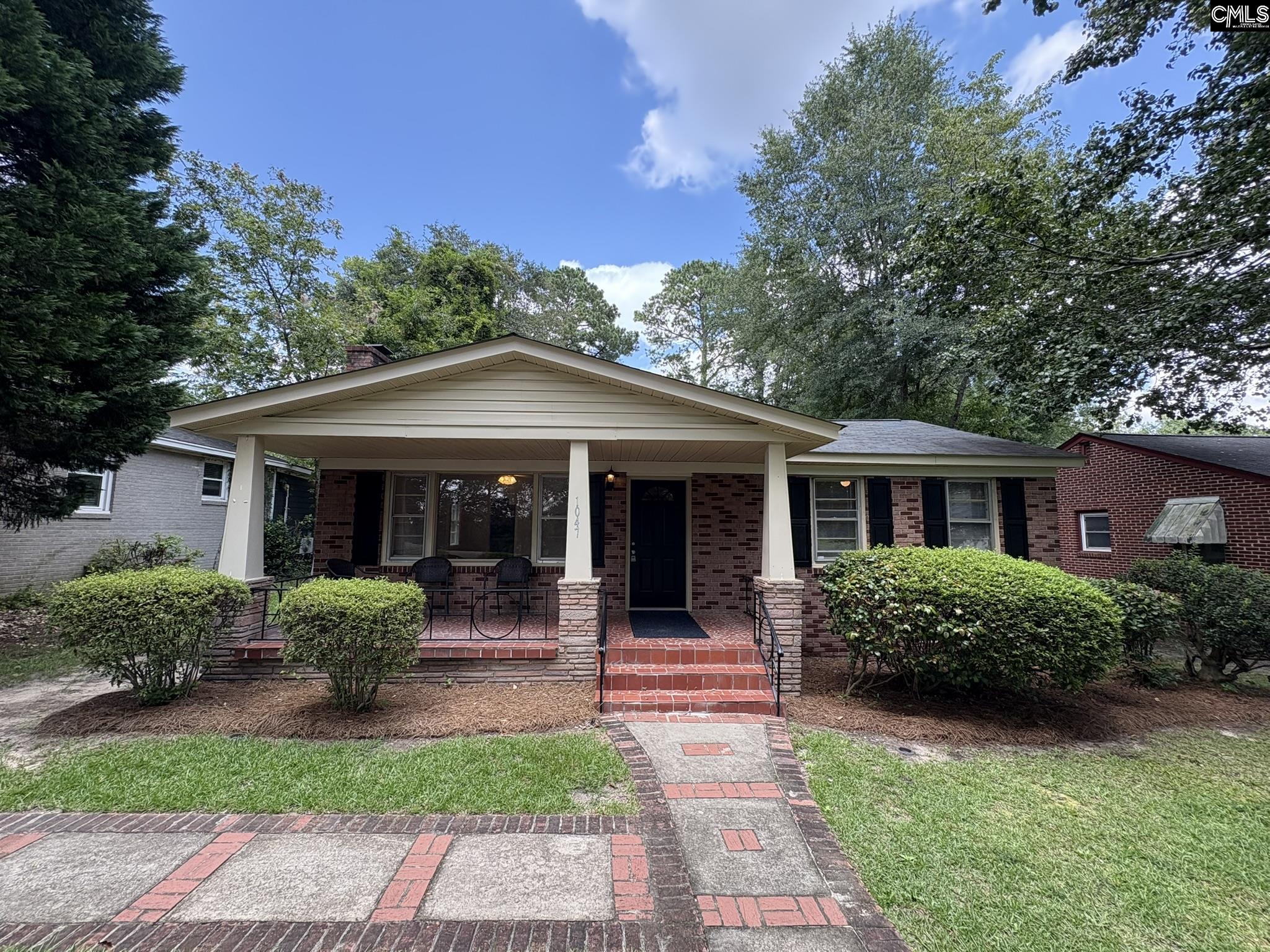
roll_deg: +0.5
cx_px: 635
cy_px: 476
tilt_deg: +6.4
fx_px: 514
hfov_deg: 102.1
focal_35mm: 14
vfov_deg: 85.7
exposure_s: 1/218
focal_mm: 2.22
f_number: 2.2
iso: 64
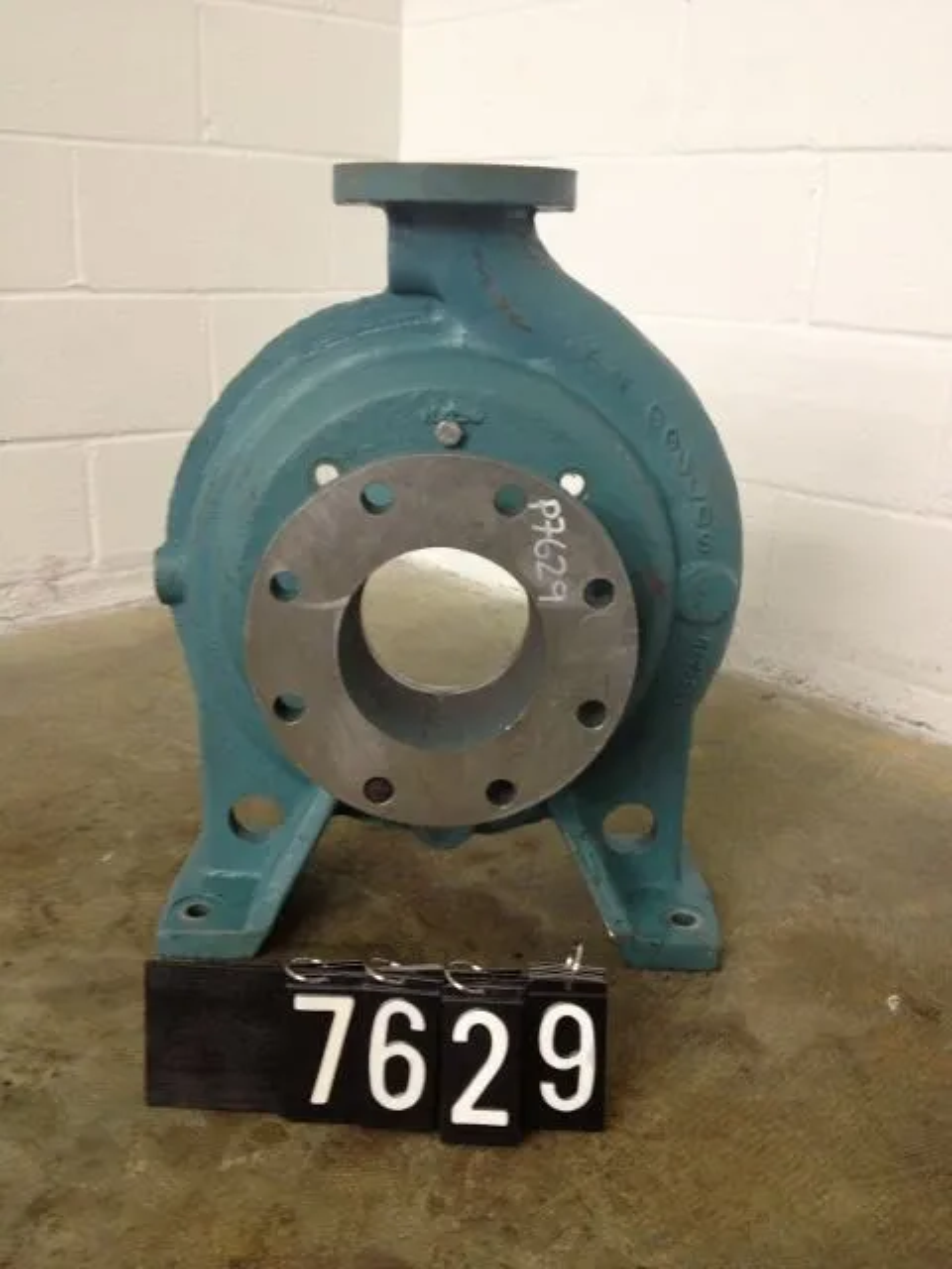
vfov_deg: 52.6
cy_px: 634
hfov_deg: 40.7
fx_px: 1283
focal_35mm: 35
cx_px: 476
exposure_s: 1/20
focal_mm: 4.28
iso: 200
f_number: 2.4
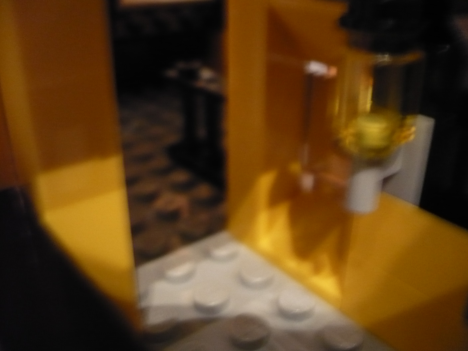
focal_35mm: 35
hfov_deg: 52.6
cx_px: 234
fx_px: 473
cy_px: 176
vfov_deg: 40.7
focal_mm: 5.8
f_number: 2.8
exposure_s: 1/5
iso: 400
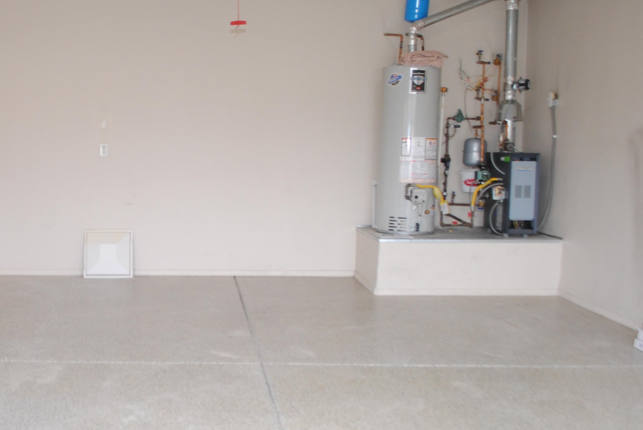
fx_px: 787
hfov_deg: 42.8
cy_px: 233
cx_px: 148
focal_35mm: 44
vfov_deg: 30.6
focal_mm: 18
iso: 400
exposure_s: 1/125
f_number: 4.5
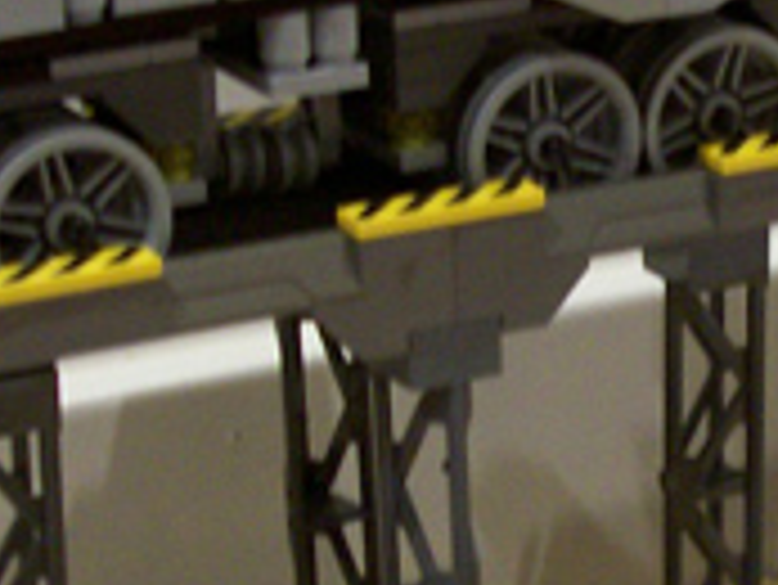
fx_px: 3823
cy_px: 484
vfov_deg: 8.7
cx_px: 859
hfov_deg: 11.4
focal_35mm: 170
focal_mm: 7
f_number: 2.9
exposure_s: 1/16.8
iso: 160
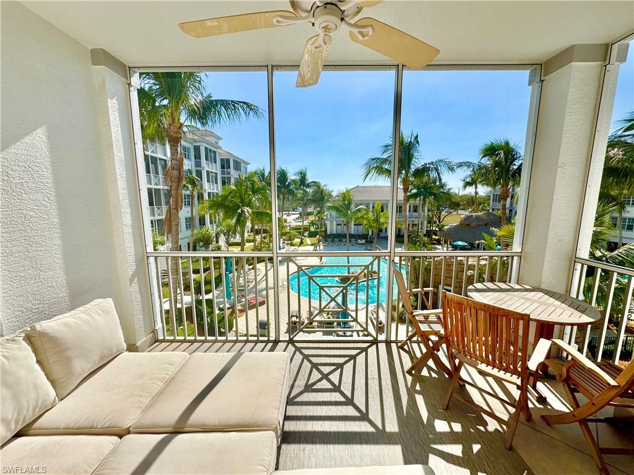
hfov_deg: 102.1
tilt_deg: -8.4
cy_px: 238
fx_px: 256
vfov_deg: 85.7
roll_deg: -0.5
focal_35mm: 14
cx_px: 317
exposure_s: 1/2273
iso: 50
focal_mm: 2.22
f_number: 2.2
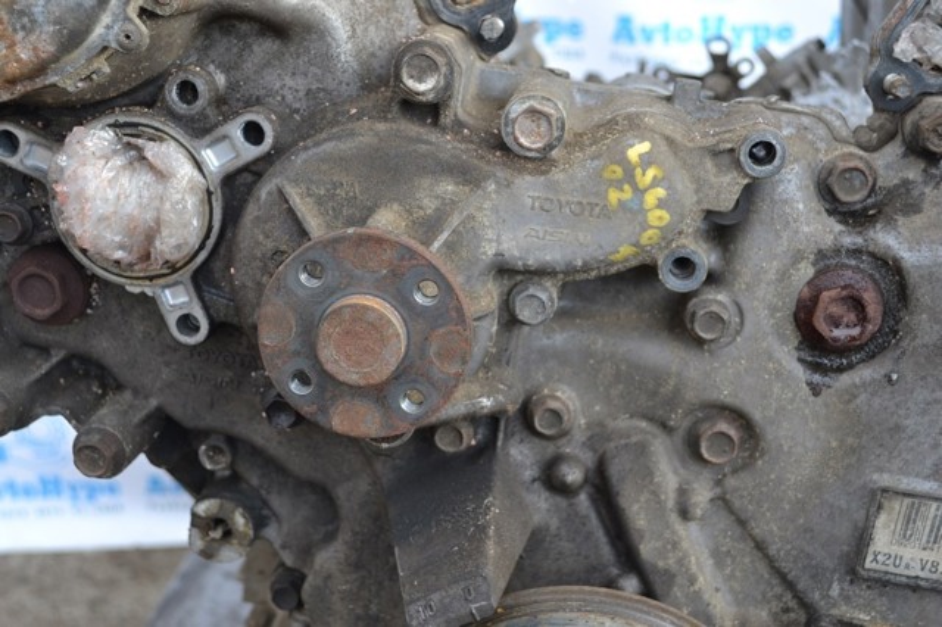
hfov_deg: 41.1
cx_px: 471
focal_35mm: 48
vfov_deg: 28.0
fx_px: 1255
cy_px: 314
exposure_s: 1/100
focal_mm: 32
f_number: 5
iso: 400
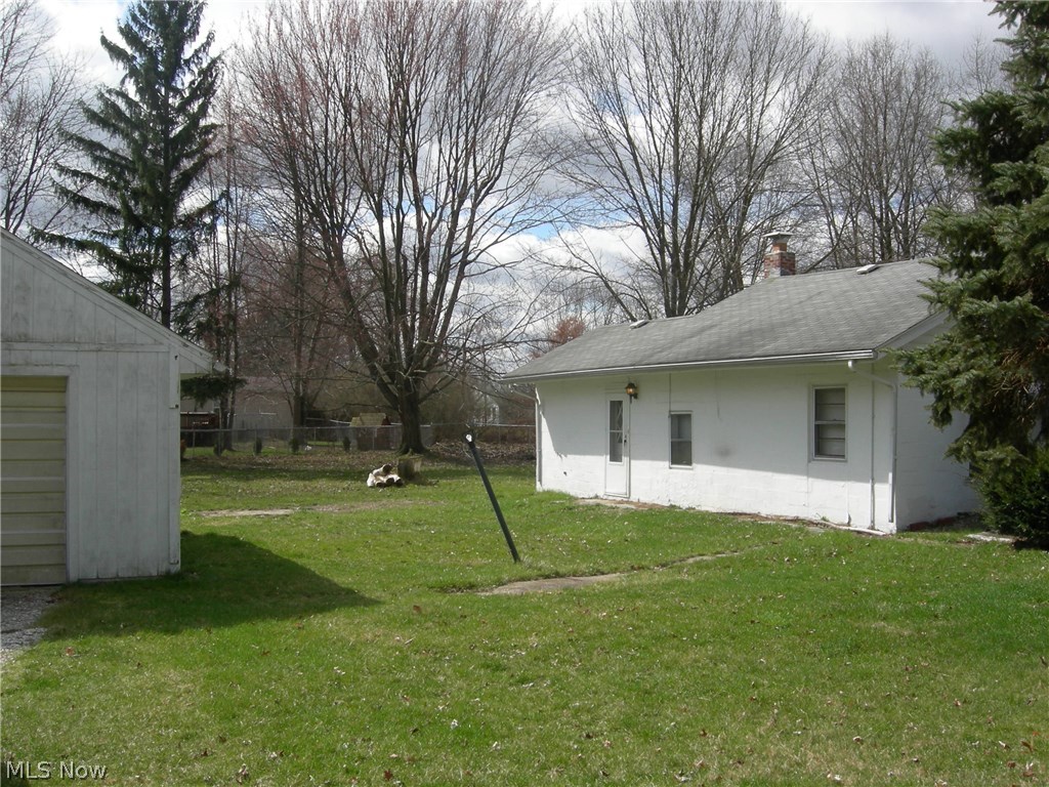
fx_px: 1091
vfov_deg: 39.7
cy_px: 394
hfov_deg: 51.4
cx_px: 524
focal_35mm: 36
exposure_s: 1/245
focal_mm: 7.5
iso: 64
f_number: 6.8
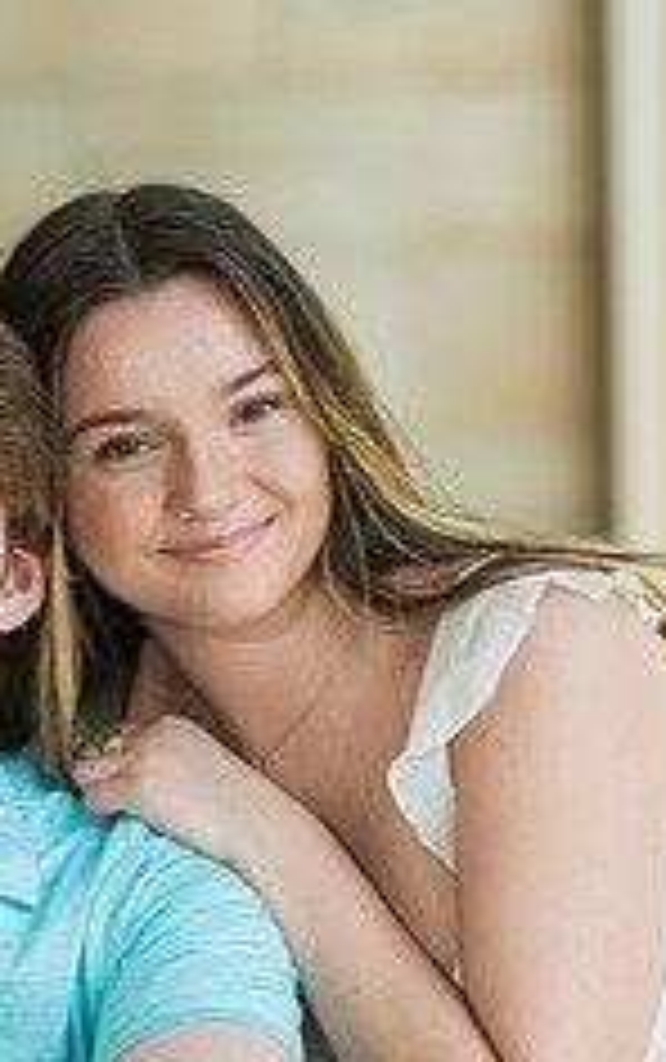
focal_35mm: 315
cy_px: 675
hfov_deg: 4.2
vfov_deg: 6.7
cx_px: -59
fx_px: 9126
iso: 320
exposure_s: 1/200
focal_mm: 120
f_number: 4
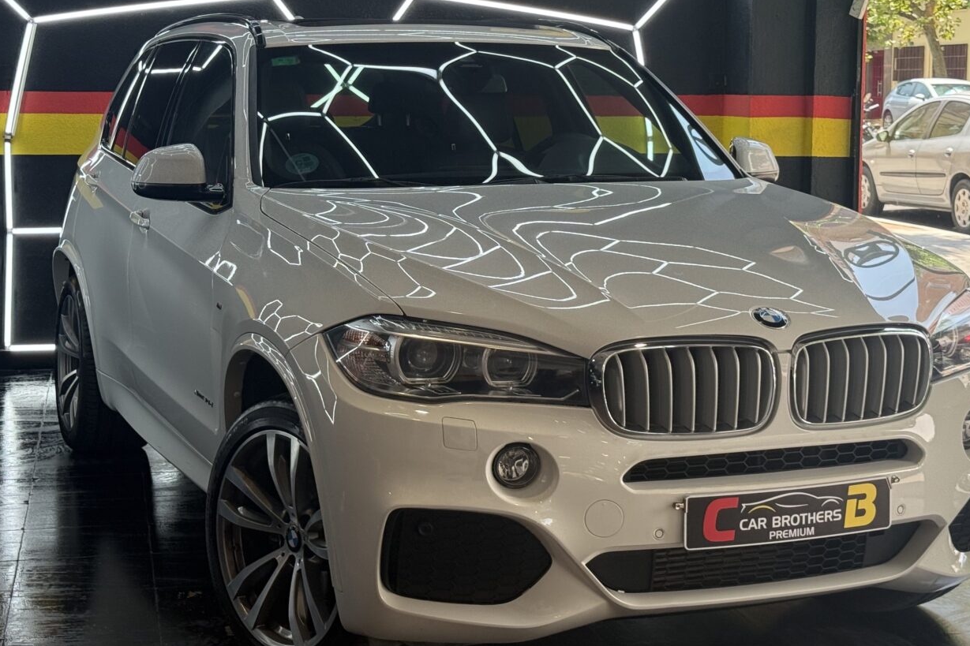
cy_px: 213
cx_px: 475
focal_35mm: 65
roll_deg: -0.3
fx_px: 1751
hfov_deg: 31.0
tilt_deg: -4.4
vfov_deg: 20.8
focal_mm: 6.76
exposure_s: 1/377
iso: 80
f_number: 1.78
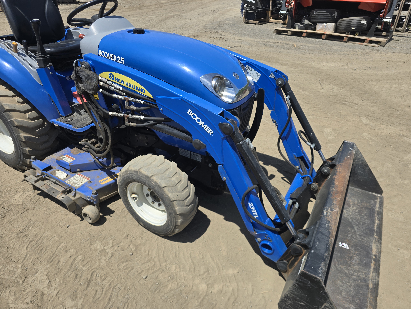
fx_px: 273
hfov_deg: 73.9
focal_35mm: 23
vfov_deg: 58.9
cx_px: 206
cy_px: 154
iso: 12
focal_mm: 6.3
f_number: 1.7
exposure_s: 1/989
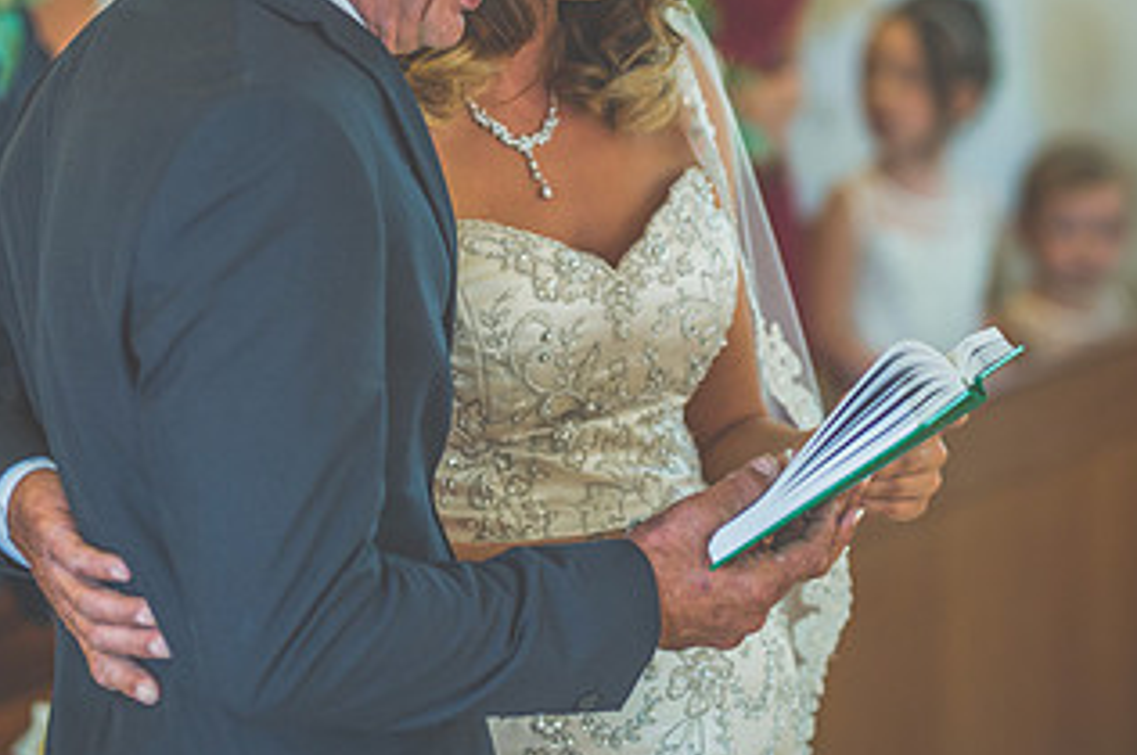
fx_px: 4922
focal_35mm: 156
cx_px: 551
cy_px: 198
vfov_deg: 8.8
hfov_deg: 13.2
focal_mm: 85
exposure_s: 1/160
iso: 640
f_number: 2
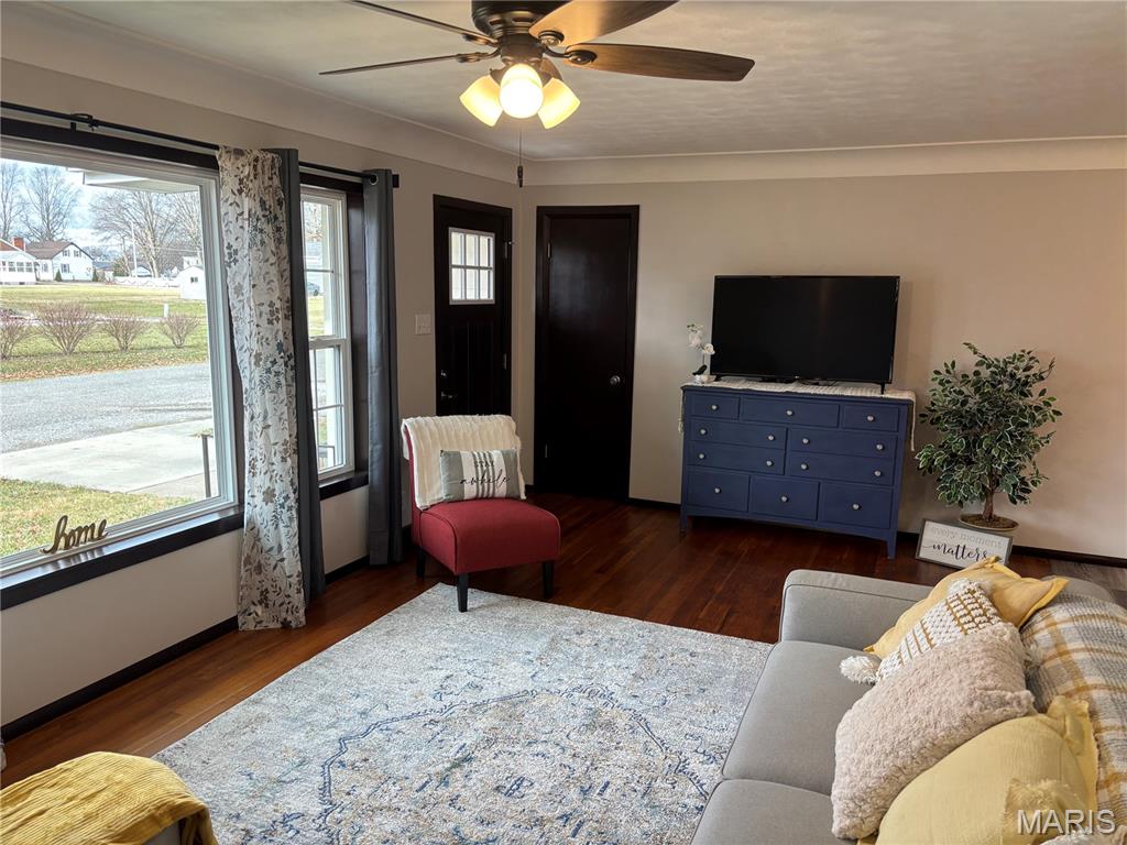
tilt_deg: -9.9
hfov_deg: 67.3
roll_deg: -0.8
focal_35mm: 26
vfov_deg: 53.1
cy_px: 422
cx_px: 564
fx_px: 846
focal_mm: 5.96
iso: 80
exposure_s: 1/120
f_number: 1.6
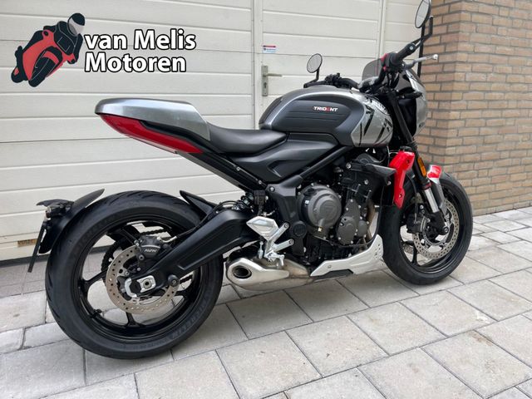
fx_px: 400
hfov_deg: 67.3
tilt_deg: -14.2
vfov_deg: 53.1
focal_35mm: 26
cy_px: 200
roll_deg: -0.2
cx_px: 266
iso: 50
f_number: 1.6
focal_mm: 5.1
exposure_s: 1/592
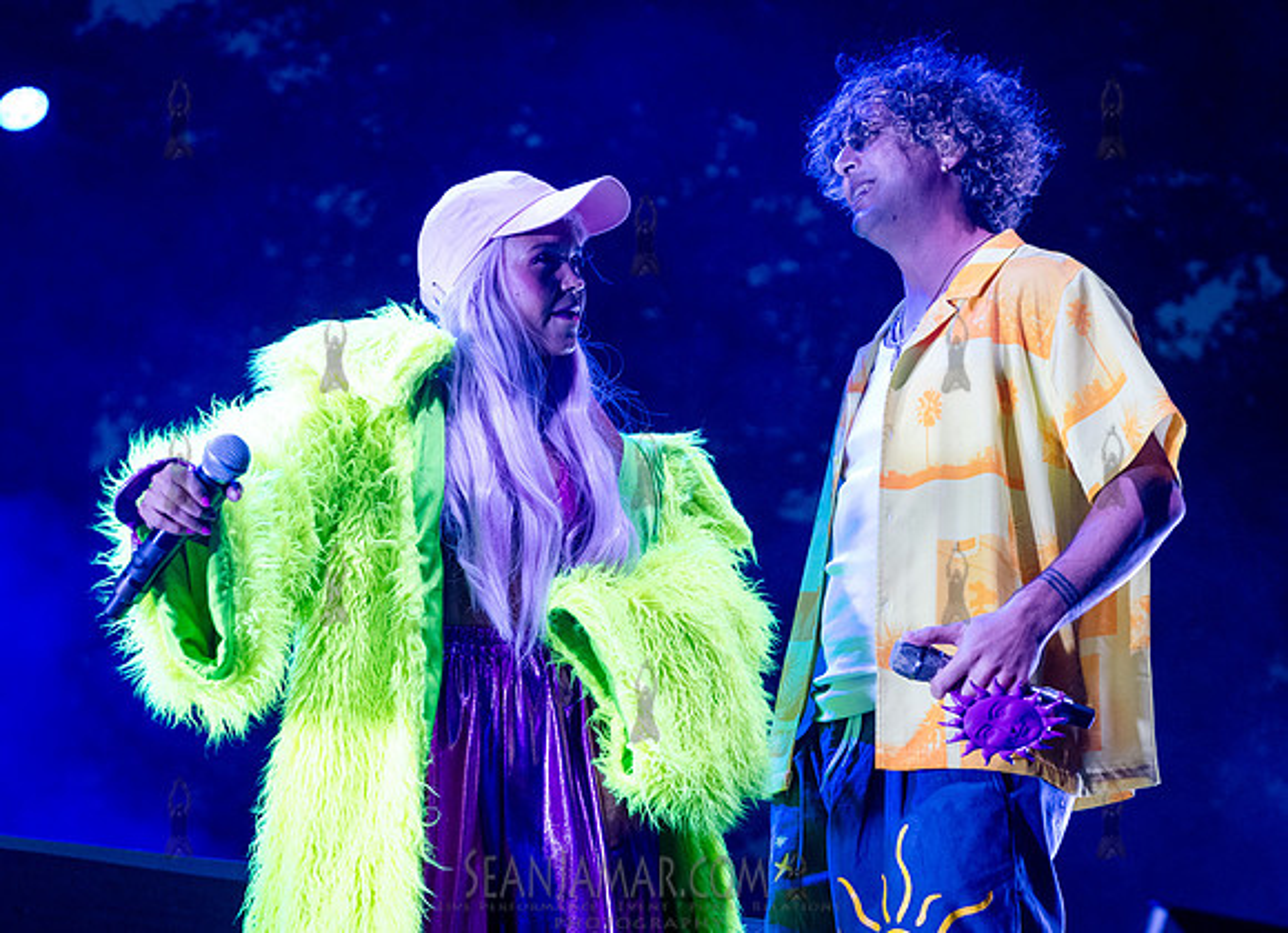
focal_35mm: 84
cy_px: 431
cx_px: 665
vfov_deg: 17.2
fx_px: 3089
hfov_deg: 23.6
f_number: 4
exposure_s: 1/640
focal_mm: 70
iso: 5000
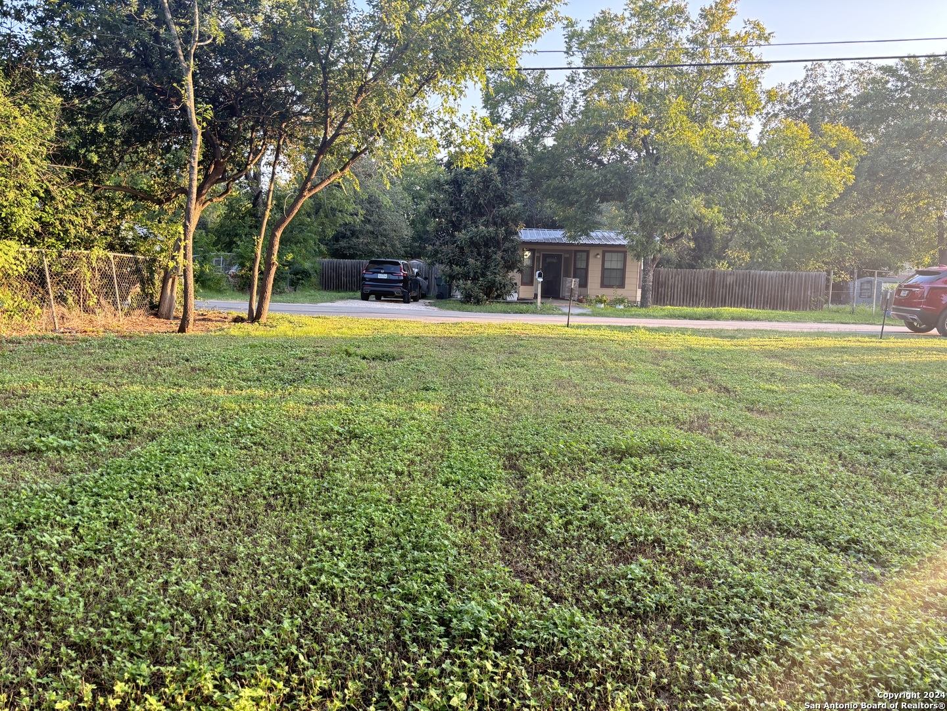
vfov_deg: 53.1
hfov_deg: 67.3
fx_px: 711
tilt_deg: -5.4
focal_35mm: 26
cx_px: 474
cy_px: 356
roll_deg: -3.1
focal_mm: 5.96
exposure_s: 1/171
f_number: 1.6
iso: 64
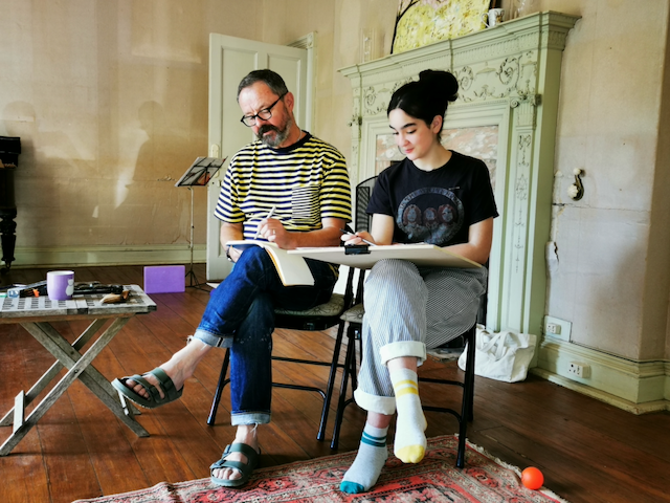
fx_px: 658
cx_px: 335
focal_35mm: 34
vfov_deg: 41.8
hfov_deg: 54.0
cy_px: 252
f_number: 1.8
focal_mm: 5.58
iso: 100
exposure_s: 1/50
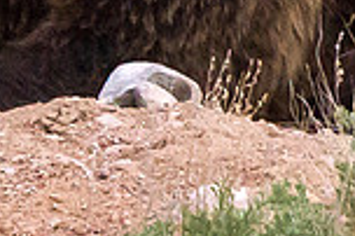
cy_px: -137
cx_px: 283
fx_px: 22547
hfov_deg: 0.9
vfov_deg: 0.6
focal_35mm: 2289
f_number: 5.6
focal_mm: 400
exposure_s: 1/800
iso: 1600
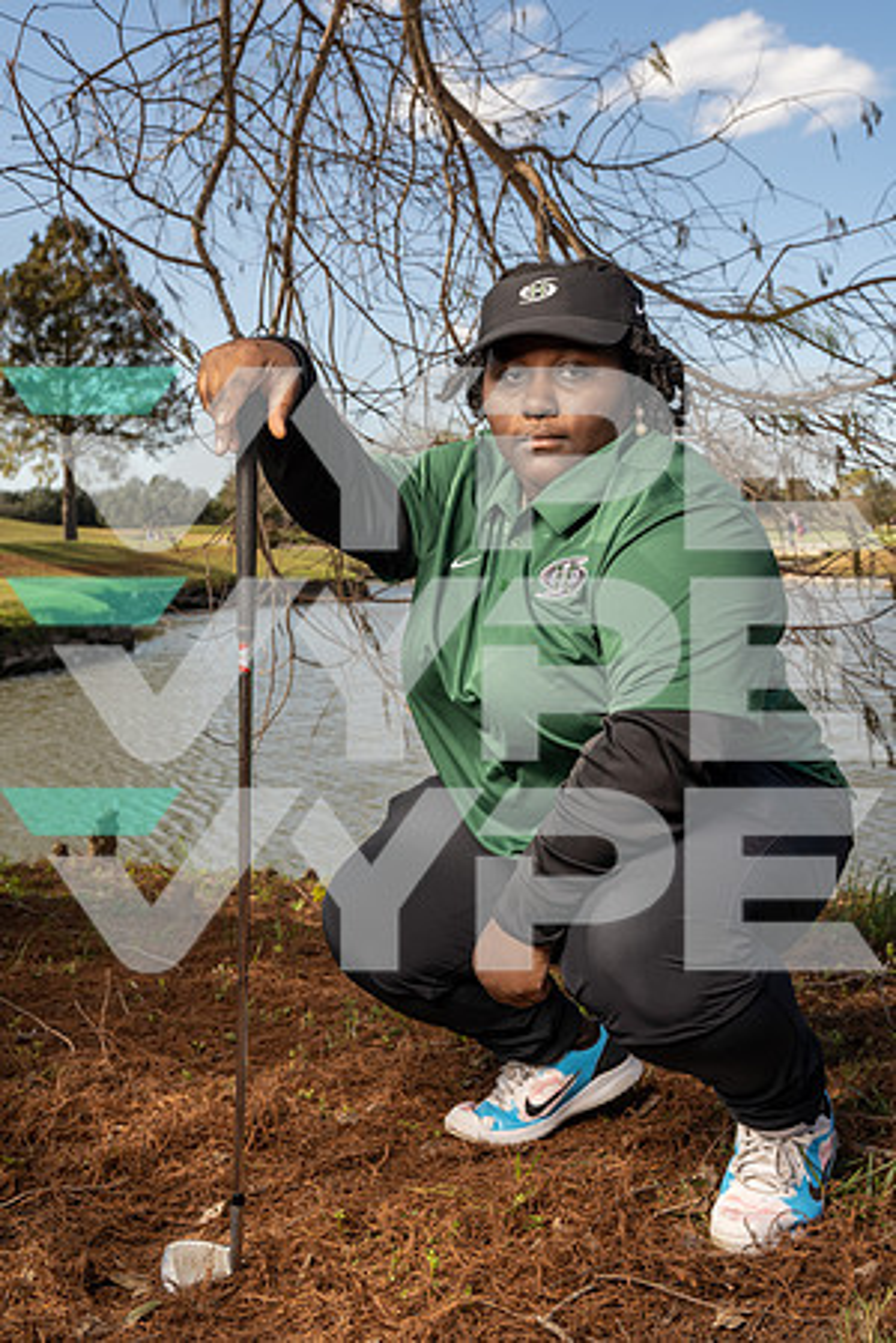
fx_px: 1568
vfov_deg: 46.4
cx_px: 448
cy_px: 672
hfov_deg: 31.9
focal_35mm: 42
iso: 125
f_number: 8
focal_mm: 42
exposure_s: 1/250
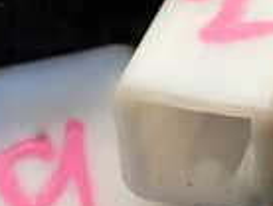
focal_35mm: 130
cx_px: 123
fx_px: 1027
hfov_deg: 15.1
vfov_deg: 11.4
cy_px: 93
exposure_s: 1/125
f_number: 2.3
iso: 125
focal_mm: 5.4
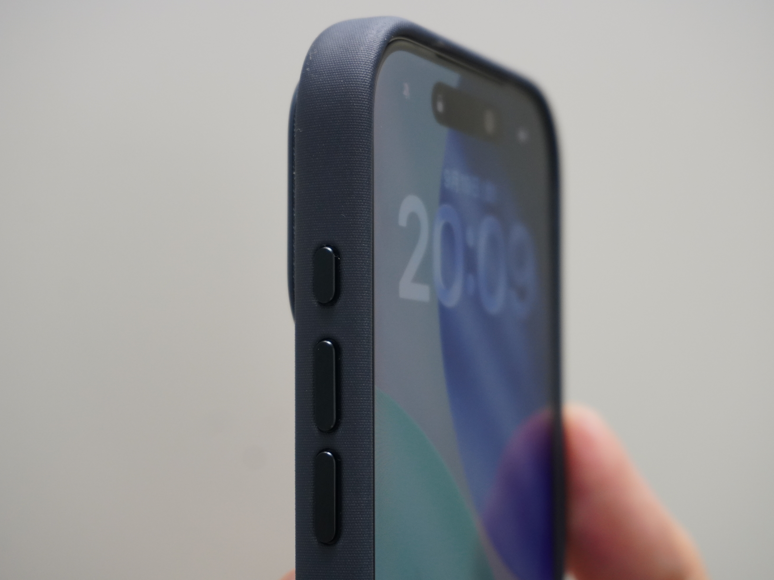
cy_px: 291
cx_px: 398
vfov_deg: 18.0
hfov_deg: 23.8
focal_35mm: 82
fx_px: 1833
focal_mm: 50
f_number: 5.6
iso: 1000
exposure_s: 1/80
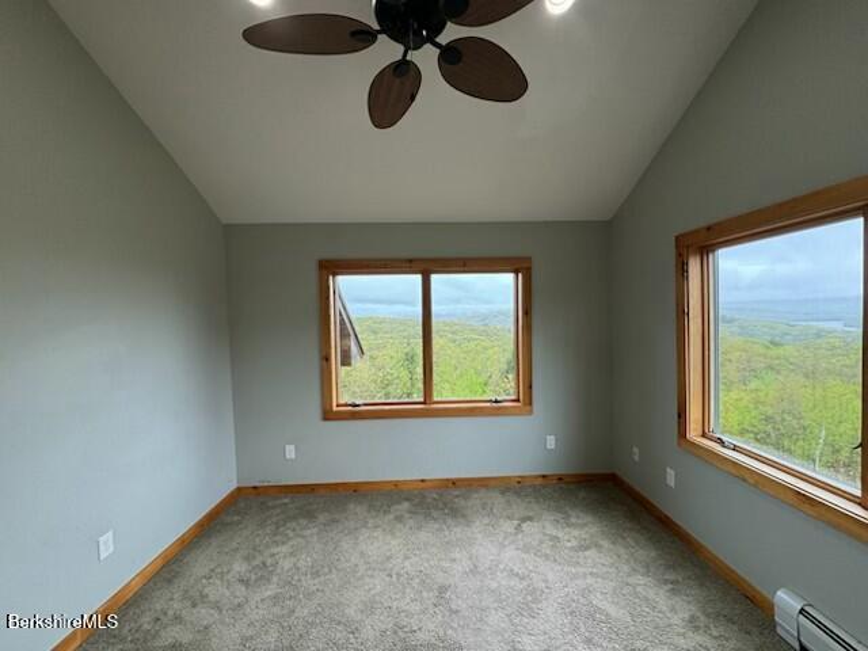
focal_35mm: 14
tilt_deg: -1.0
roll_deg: +0.1
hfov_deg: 102.1
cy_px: 326
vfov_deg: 85.7
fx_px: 351
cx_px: 434
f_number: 2.2
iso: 80
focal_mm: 2.22
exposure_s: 1/120
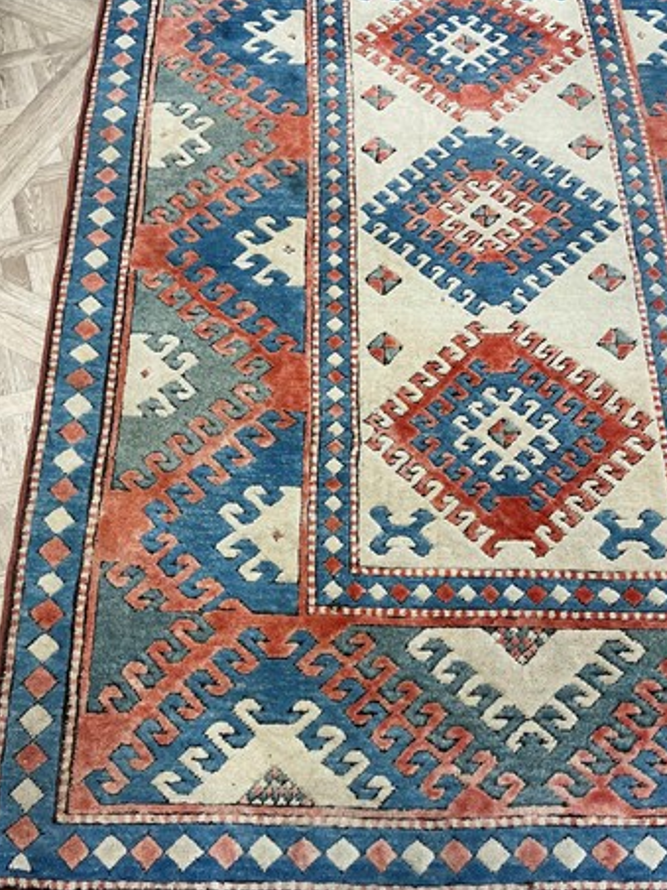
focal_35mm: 31
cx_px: 326
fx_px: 796
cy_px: 482
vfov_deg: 58.3
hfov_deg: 45.4
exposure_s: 1/100
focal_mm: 3
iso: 64
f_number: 1.8
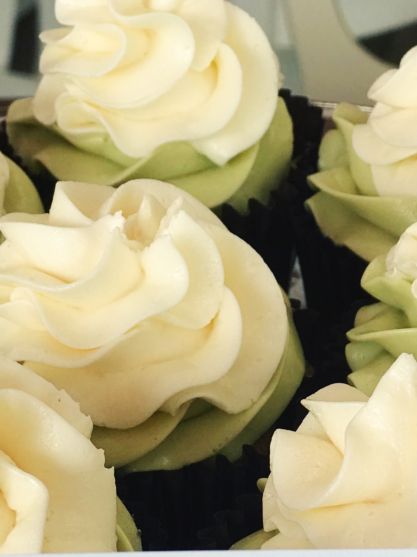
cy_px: 569
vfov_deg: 15.8
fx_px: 1960
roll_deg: +0.1
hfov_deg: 12.1
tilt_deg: -38.9
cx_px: 162
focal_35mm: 122
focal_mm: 6.6
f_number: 2.8
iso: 32
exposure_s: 1/60
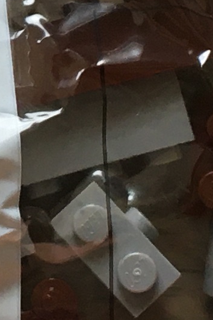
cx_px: -125
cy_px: -14
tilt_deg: -83.3
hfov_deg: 5.9
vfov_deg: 8.9
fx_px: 2032
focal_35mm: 229
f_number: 2.2
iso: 25
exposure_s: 1/33
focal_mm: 4.15
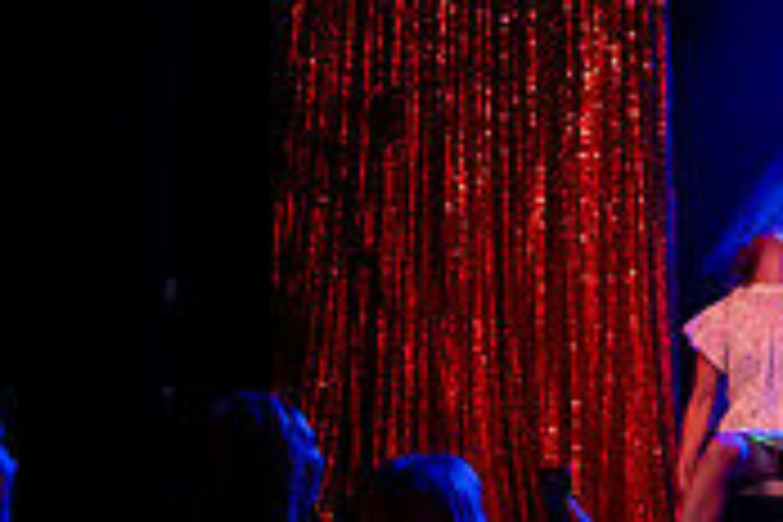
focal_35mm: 80
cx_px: 675
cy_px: 212
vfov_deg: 17.0
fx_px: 1740
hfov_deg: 24.8
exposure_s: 1/15
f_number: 4
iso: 4000
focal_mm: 24
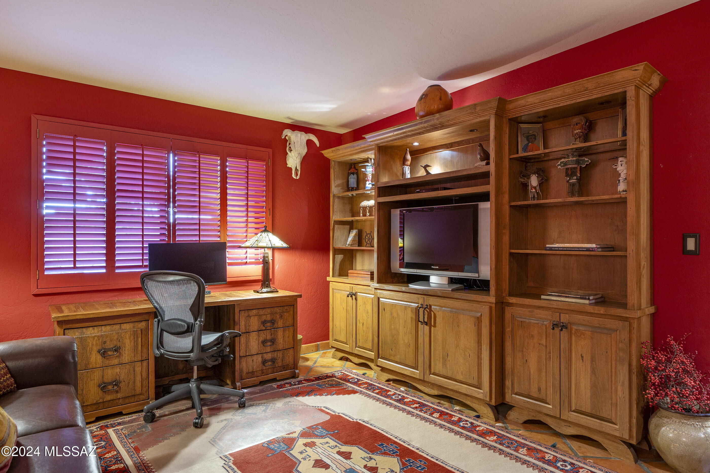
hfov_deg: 81.2
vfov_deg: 59.5
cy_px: 236
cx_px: 355
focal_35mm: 21
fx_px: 414
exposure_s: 2
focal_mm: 21
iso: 200
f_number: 7.1
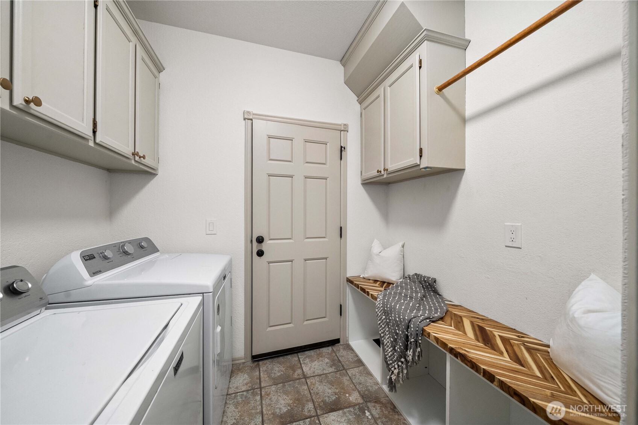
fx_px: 213
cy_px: 212
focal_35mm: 12
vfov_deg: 90.0
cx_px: 319
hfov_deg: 112.6
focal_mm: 12
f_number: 6.3
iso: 640
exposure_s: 1/60
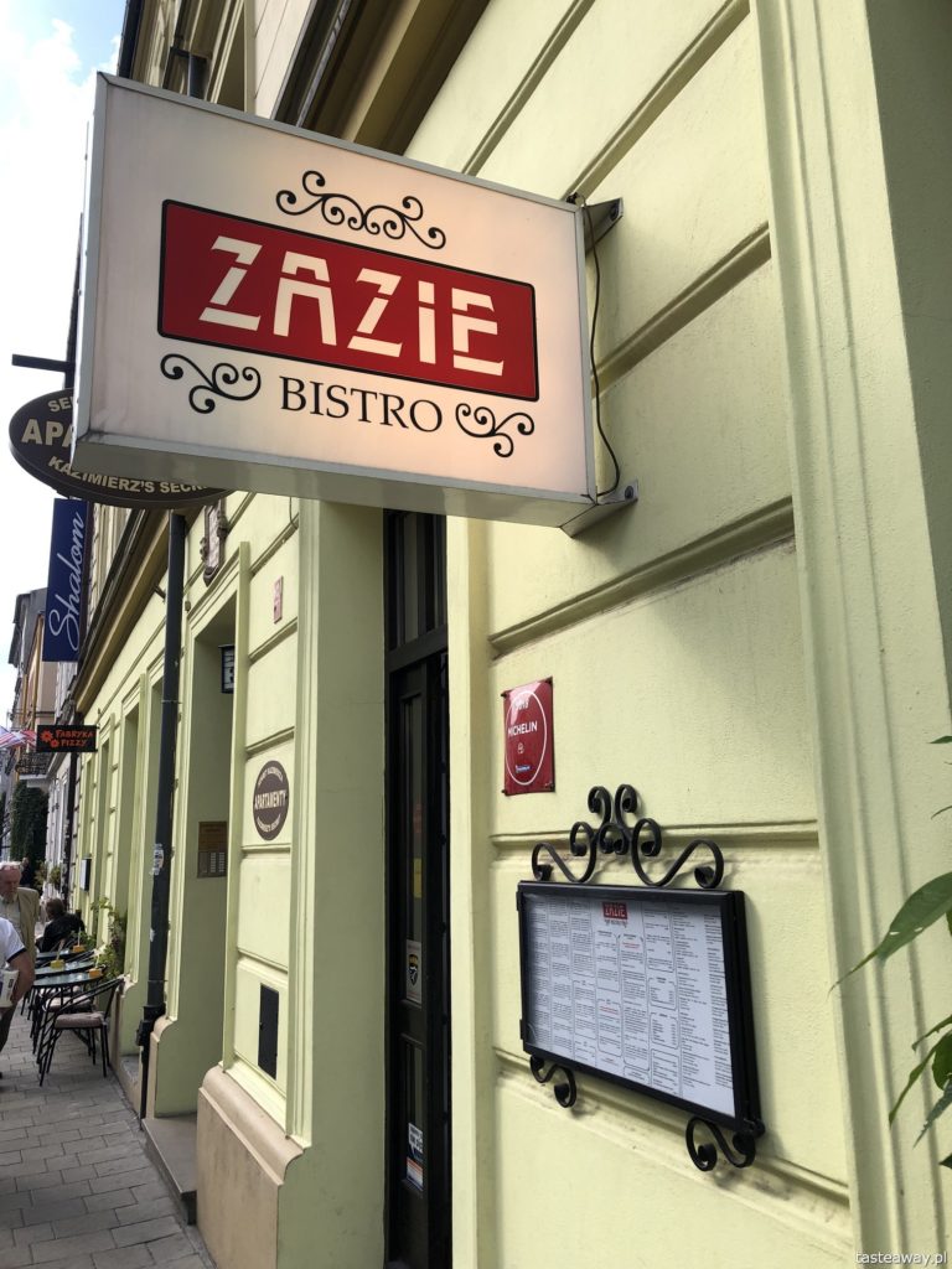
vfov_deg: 63.4
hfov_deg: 49.7
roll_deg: +1.6
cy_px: 634
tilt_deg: +13.3
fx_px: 1027
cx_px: 476
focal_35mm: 28
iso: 20
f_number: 1.8
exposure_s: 1/941
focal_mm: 3.99
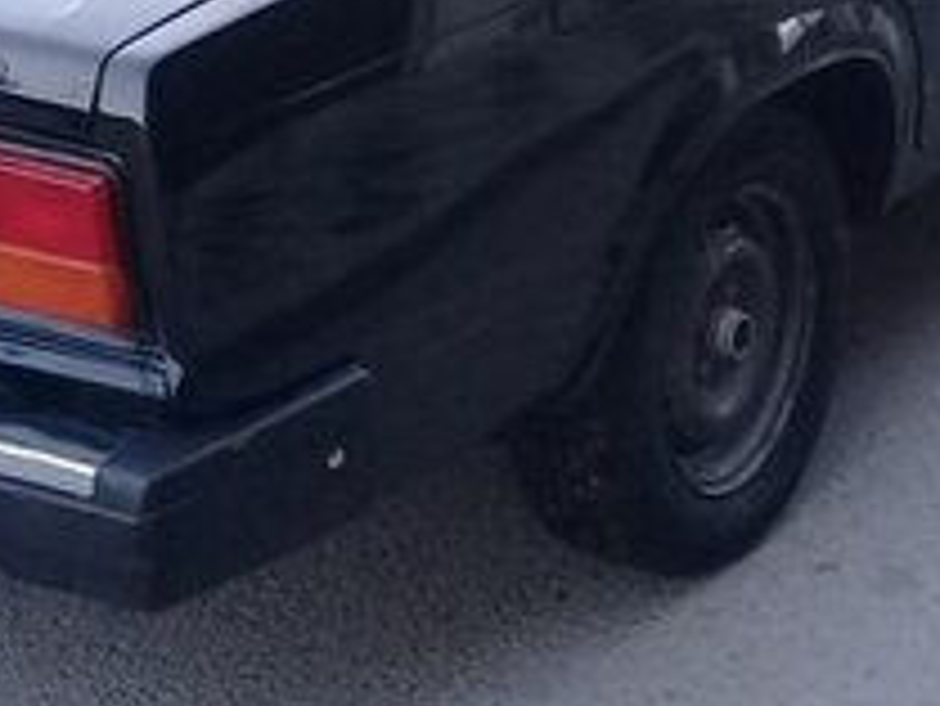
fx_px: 2663
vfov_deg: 14.7
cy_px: -110
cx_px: 427
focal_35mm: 98
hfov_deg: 20.0
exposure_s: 1/33
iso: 160
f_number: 2.2
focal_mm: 3.3
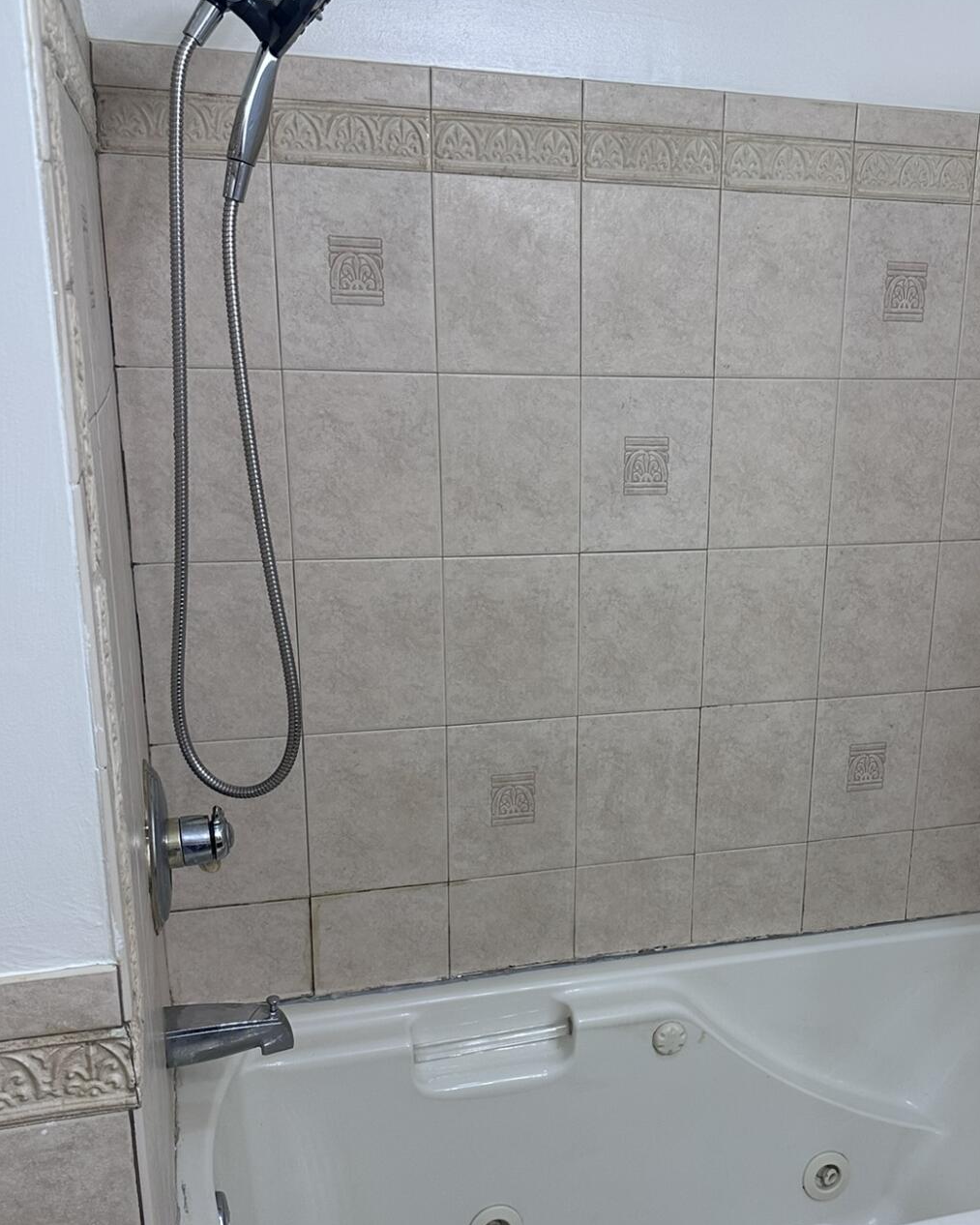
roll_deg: -2.1
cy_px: 725
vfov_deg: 48.8
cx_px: 663
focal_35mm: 37
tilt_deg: -16.9
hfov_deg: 39.6
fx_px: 1341
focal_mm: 6.86
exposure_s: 1/120
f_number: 1.78
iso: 125
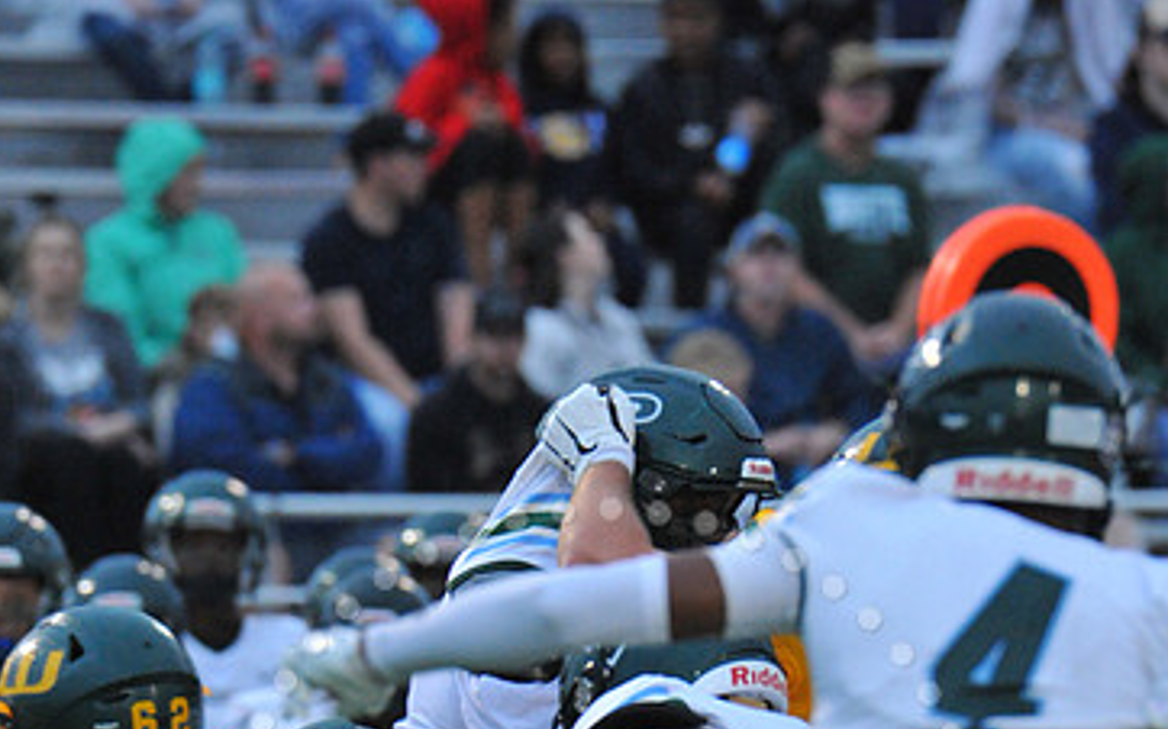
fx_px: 31185
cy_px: 884
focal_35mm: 980
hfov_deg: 2.1
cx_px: 603
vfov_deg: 1.3
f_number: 11
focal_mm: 600
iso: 6400
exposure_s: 1/200
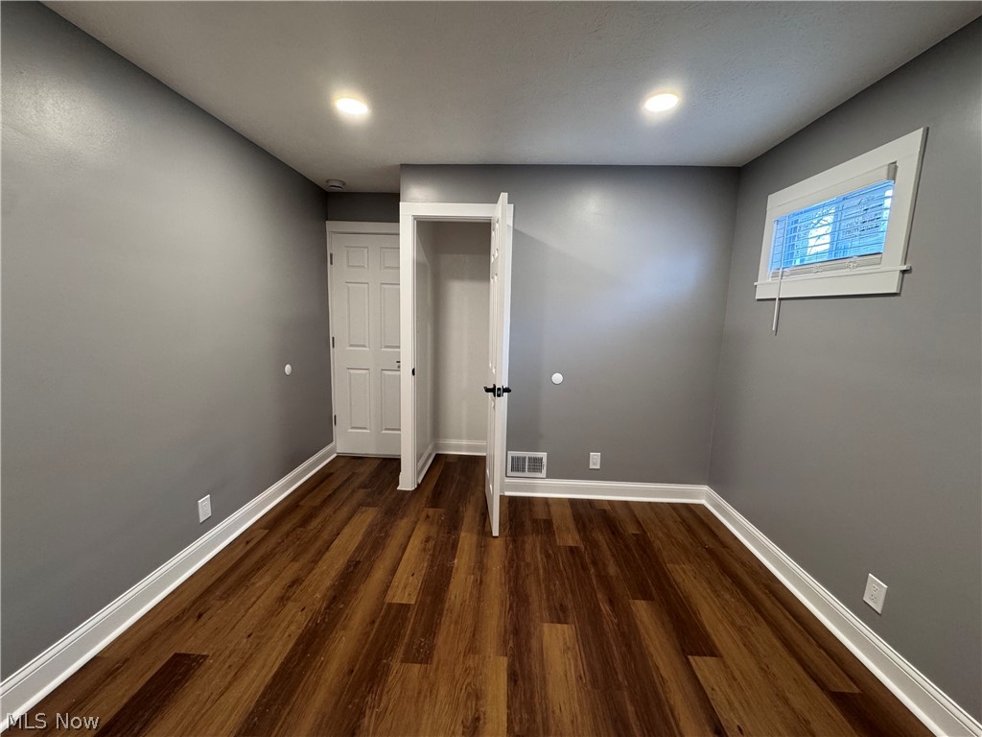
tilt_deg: -9.0
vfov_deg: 85.7
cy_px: 368
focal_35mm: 14
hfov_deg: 102.1
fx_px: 397
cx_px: 491
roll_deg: -1.4
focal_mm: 2.22
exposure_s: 1/60
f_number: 2.2
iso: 200
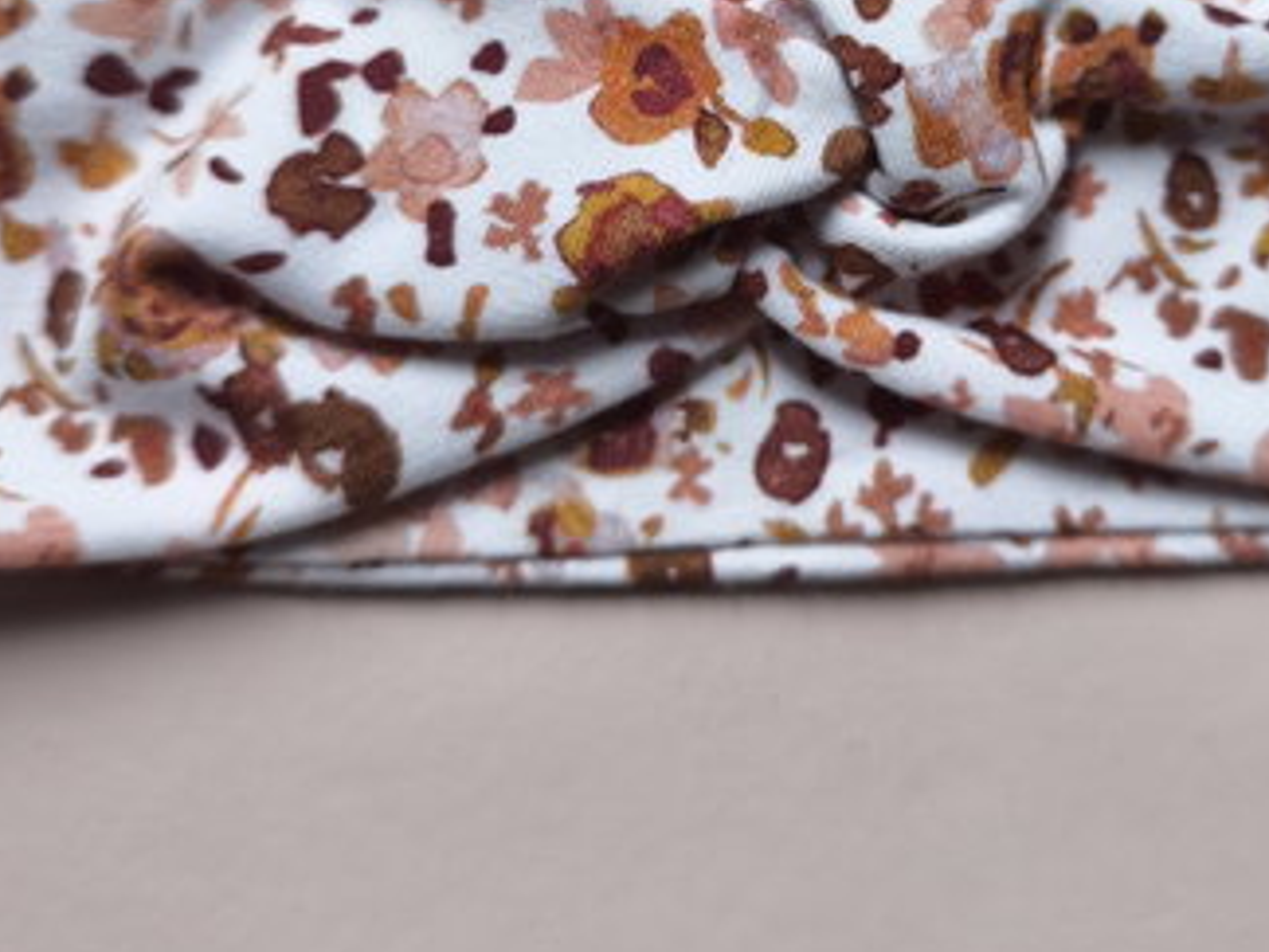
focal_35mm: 44
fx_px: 1613
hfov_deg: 42.6
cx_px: 803
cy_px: 163
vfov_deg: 31.8
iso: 200
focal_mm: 6.57
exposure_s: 1/100
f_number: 1.6
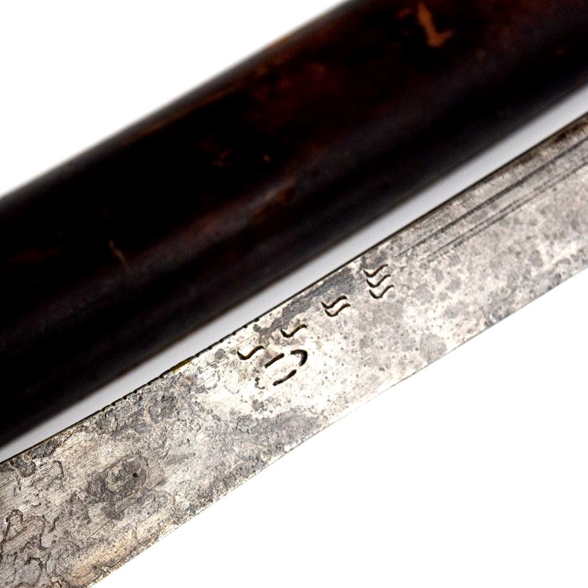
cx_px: 160
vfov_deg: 16.5
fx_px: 2030
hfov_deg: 16.4
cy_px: 293
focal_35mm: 106
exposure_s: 1/3200
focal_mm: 55
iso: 1600
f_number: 5.6
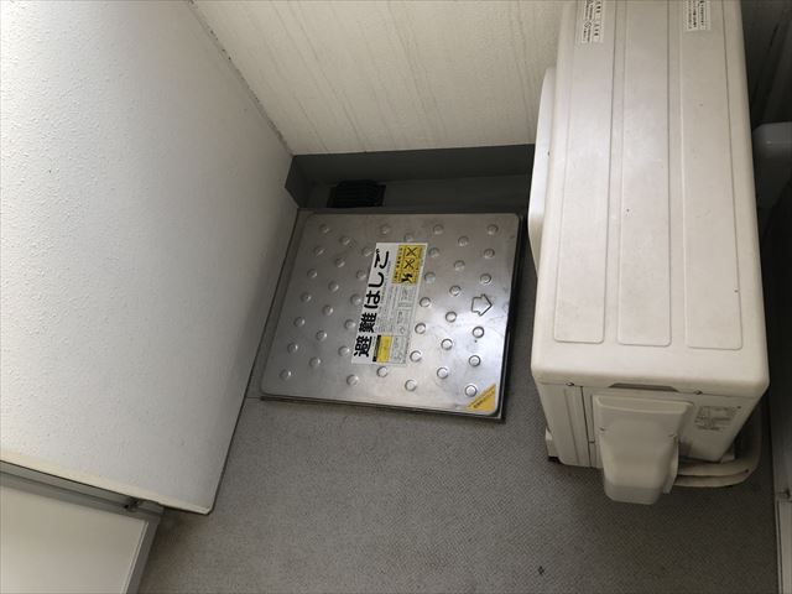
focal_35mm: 28
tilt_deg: -56.1
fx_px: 641
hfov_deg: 63.4
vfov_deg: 49.7
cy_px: 297
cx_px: 396
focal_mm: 3.99
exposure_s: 1/50
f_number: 1.8
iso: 25
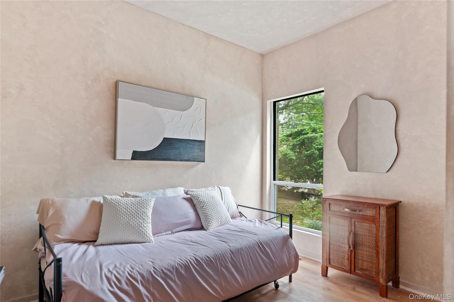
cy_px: 151
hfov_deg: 84.0
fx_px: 252
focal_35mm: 20
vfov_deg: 61.8
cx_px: 227
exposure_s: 1/6
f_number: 7.1
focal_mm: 20
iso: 320
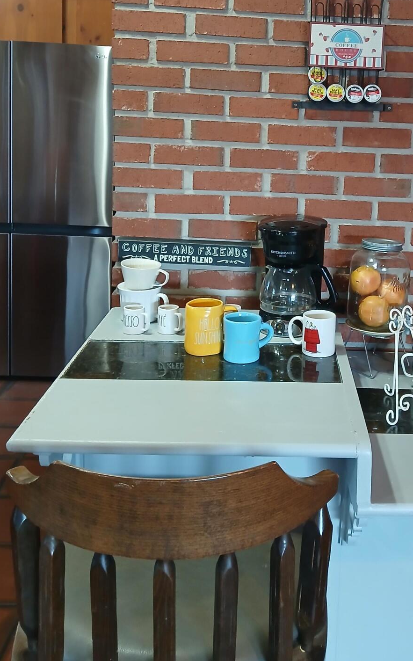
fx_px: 702
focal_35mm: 39
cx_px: 300
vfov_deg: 49.5
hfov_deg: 32.3
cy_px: 217
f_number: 1.8
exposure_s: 1/24
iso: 320
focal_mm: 3.98
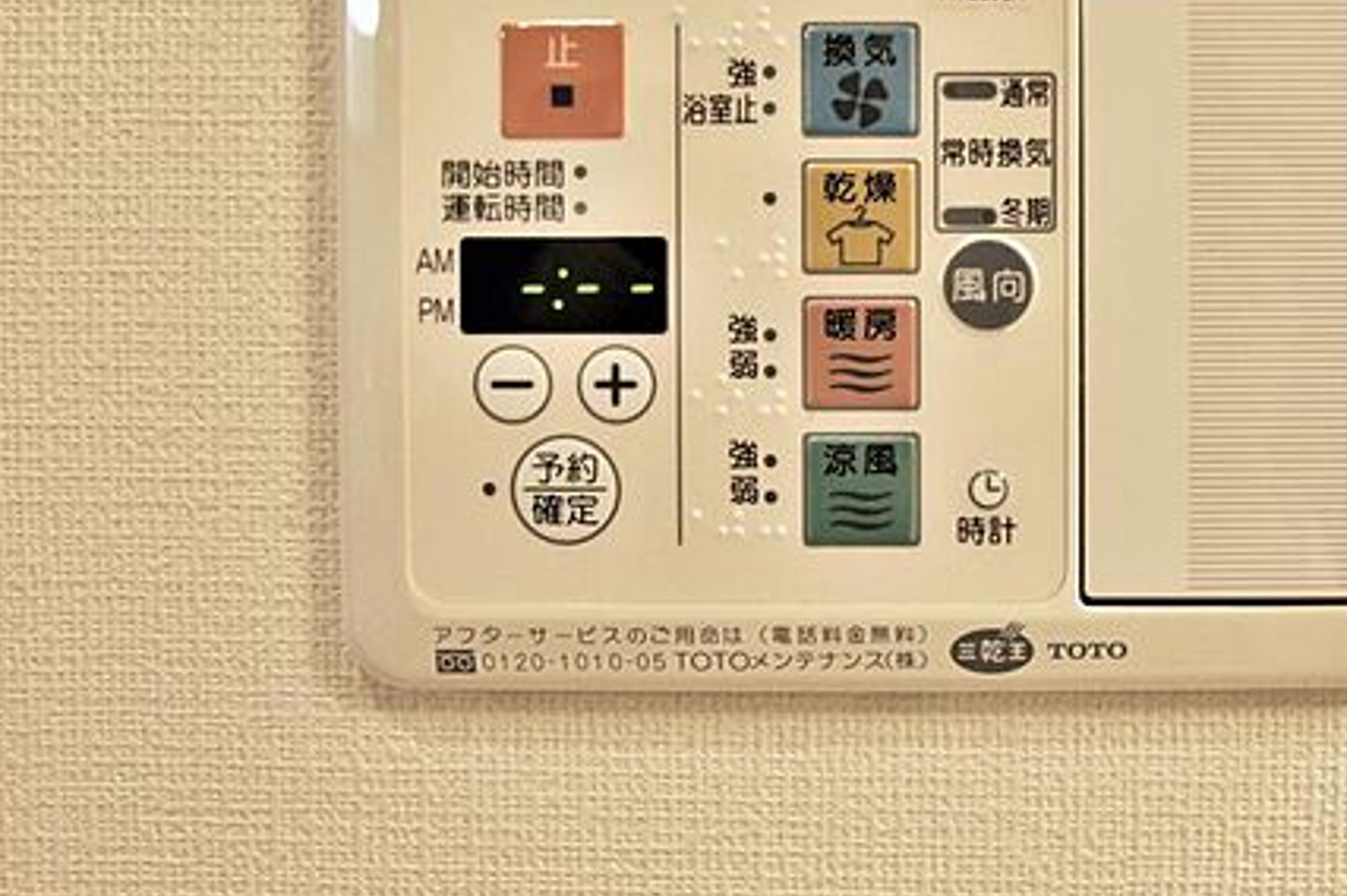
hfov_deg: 36.6
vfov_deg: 24.9
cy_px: 284
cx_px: 871
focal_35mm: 54
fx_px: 2019
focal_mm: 24
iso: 320
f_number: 4.5
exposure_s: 1/40
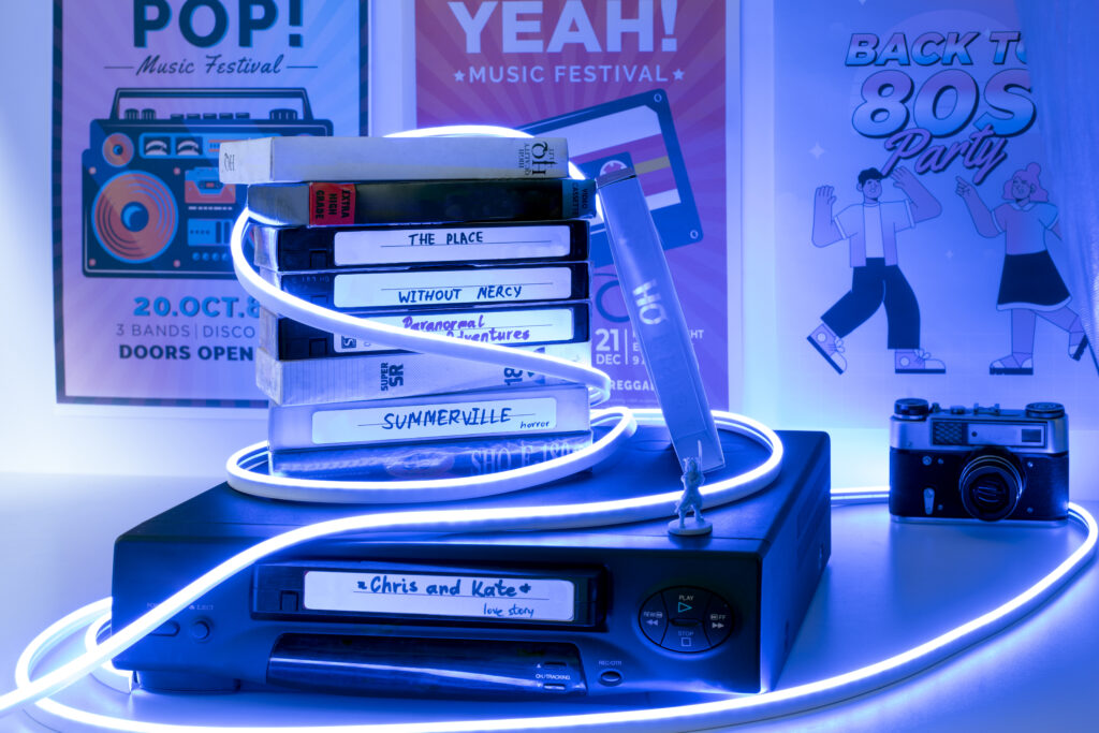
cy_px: 366
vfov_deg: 27.0
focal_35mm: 50
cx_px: 550
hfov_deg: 39.6
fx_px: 1526
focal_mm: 50
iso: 160
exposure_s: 1
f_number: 5.6
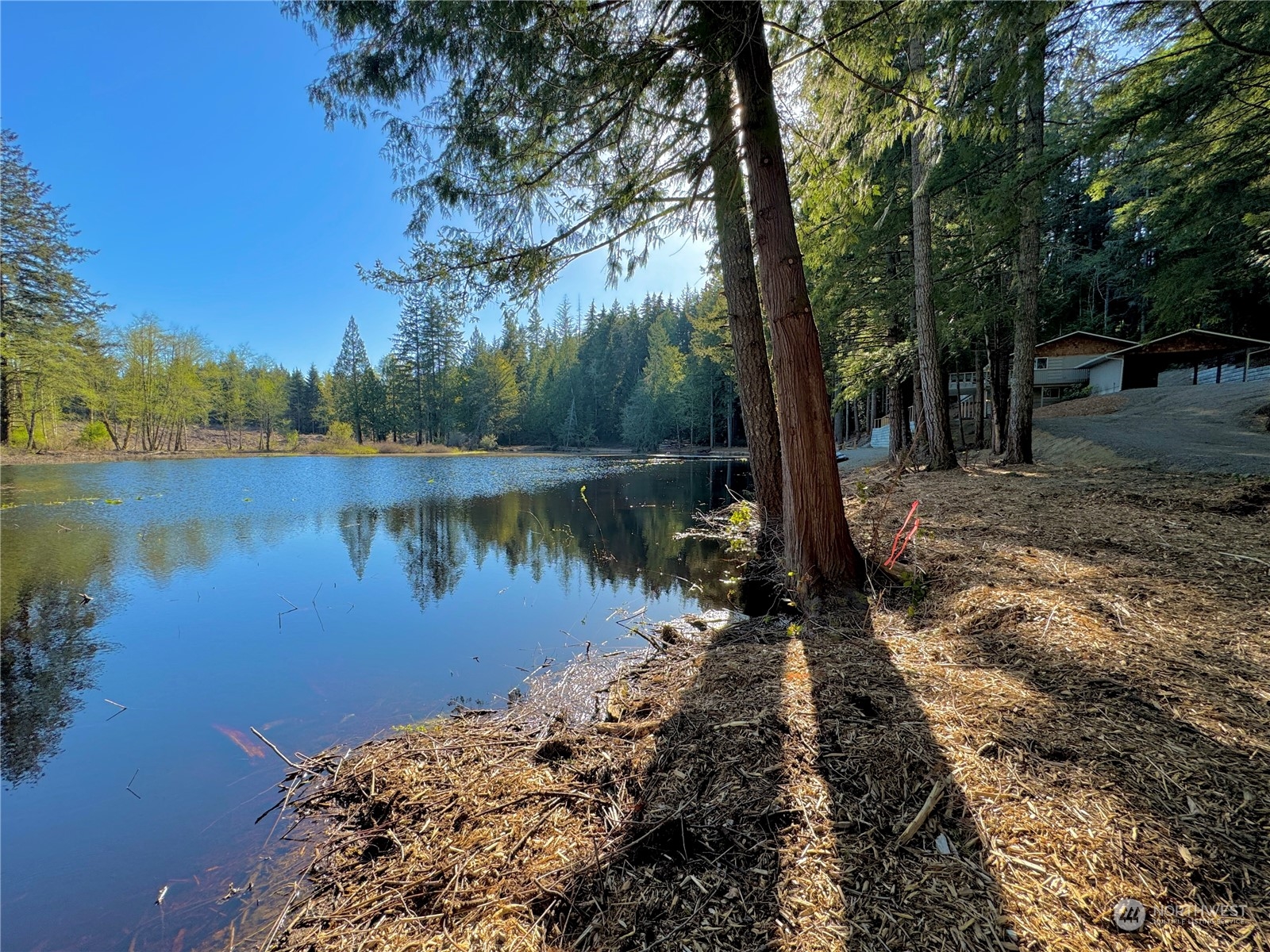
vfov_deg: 85.7
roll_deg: -0.2
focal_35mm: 14
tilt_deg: +0.1
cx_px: 635
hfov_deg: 102.1
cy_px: 476
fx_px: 514
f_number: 2.2
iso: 40
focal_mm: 2.22
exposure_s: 1/388
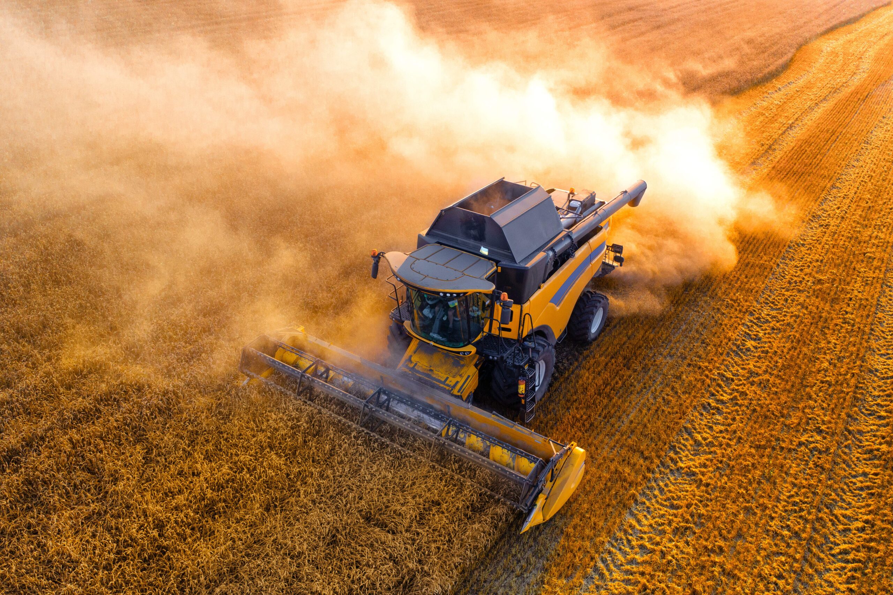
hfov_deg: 65.5
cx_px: 446
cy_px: 298
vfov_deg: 46.4
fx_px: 694
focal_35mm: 28
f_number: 2.8
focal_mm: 10.3
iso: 100
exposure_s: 1/400
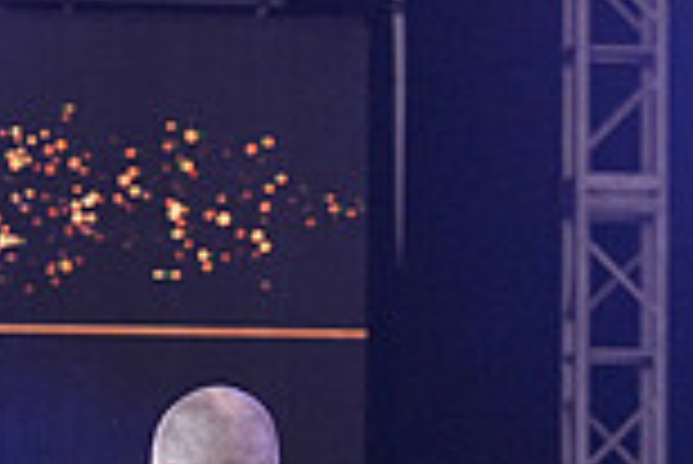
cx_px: 50
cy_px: 822
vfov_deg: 3.9
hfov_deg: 5.8
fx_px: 6821
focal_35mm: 354
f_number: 4
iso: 2500
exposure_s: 1/500
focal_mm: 94
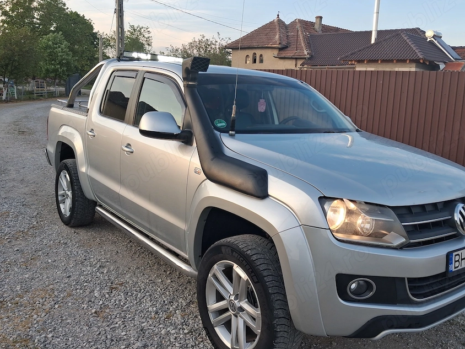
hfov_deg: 56.8
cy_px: 158
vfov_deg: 44.1
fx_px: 430
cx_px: 245
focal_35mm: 32
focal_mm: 4
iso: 25
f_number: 1.8
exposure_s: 1/137
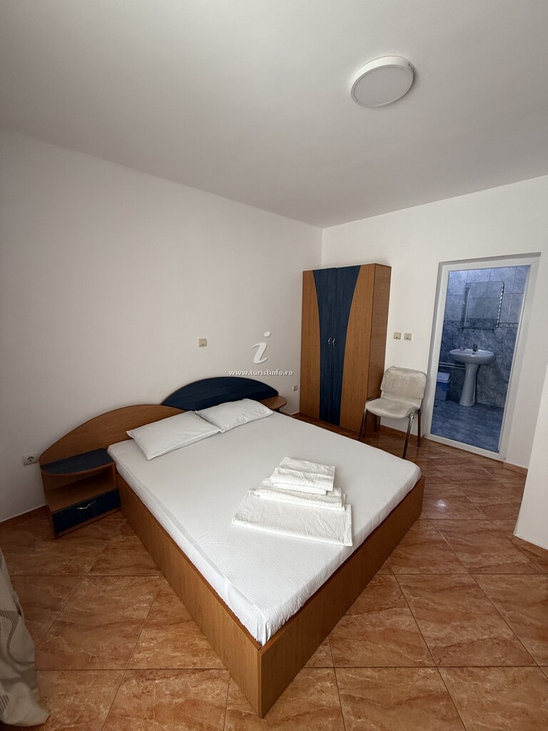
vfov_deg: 102.1
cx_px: 274
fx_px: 296
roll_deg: -1.6
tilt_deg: -11.6
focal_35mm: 14
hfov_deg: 85.7
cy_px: 366
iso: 200
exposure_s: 1/99
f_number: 2.2
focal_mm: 2.22
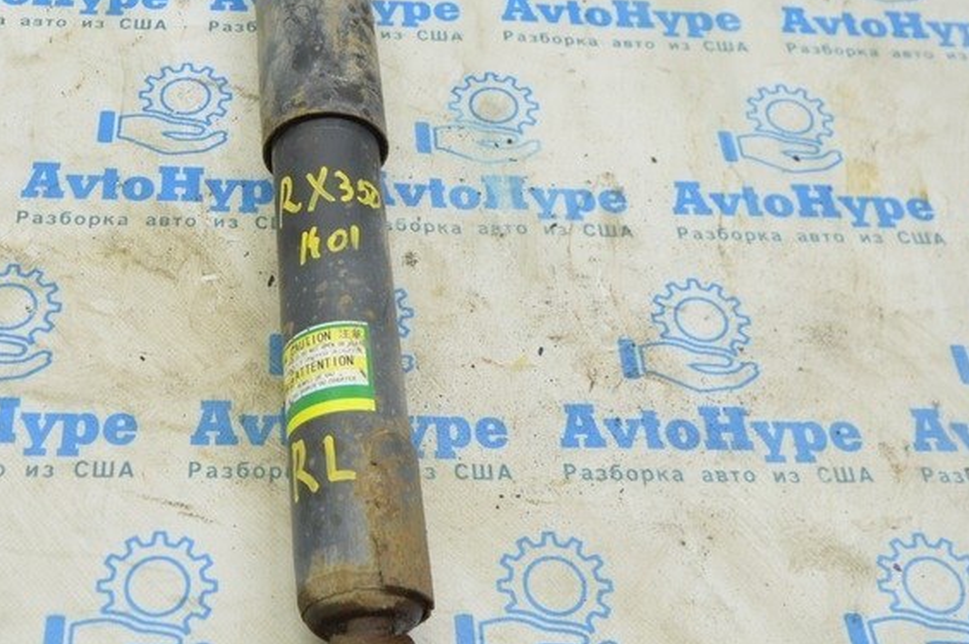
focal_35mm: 49
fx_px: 1318
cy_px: 243
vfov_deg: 27.4
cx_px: 326
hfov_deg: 39.9
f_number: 3.5
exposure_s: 1/40
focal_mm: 18
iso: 400
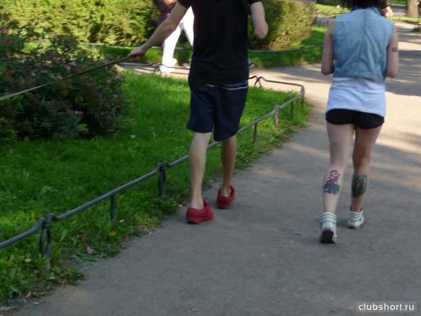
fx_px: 1022
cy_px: 158
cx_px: 210
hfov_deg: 23.3
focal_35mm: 84
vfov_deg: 17.6
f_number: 4.7
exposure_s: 1/125
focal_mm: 14.2
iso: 100
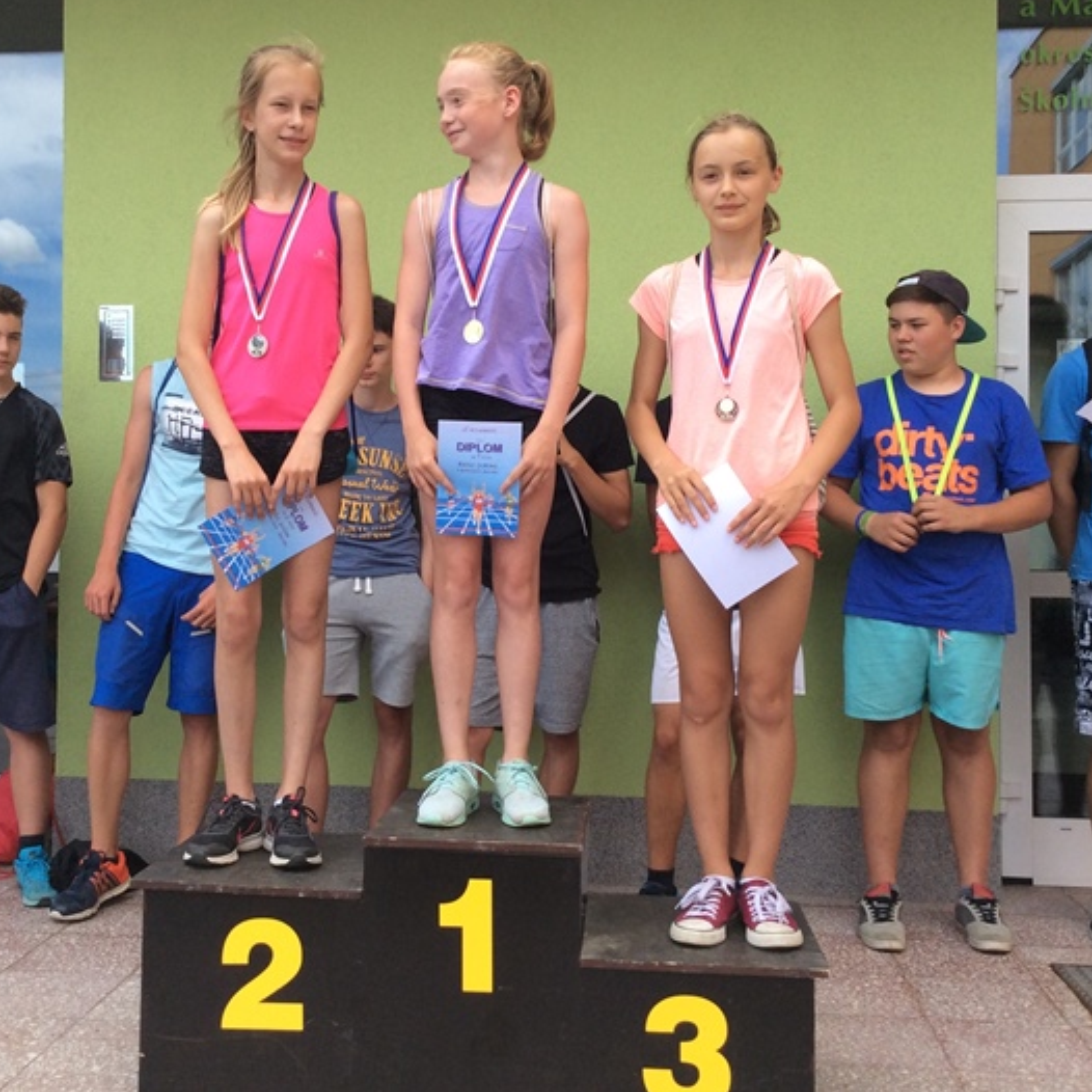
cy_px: 475
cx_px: 465
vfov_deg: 39.1
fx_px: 1535
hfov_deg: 39.1
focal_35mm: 43
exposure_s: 1/420
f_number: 2.4
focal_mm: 3.3
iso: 32
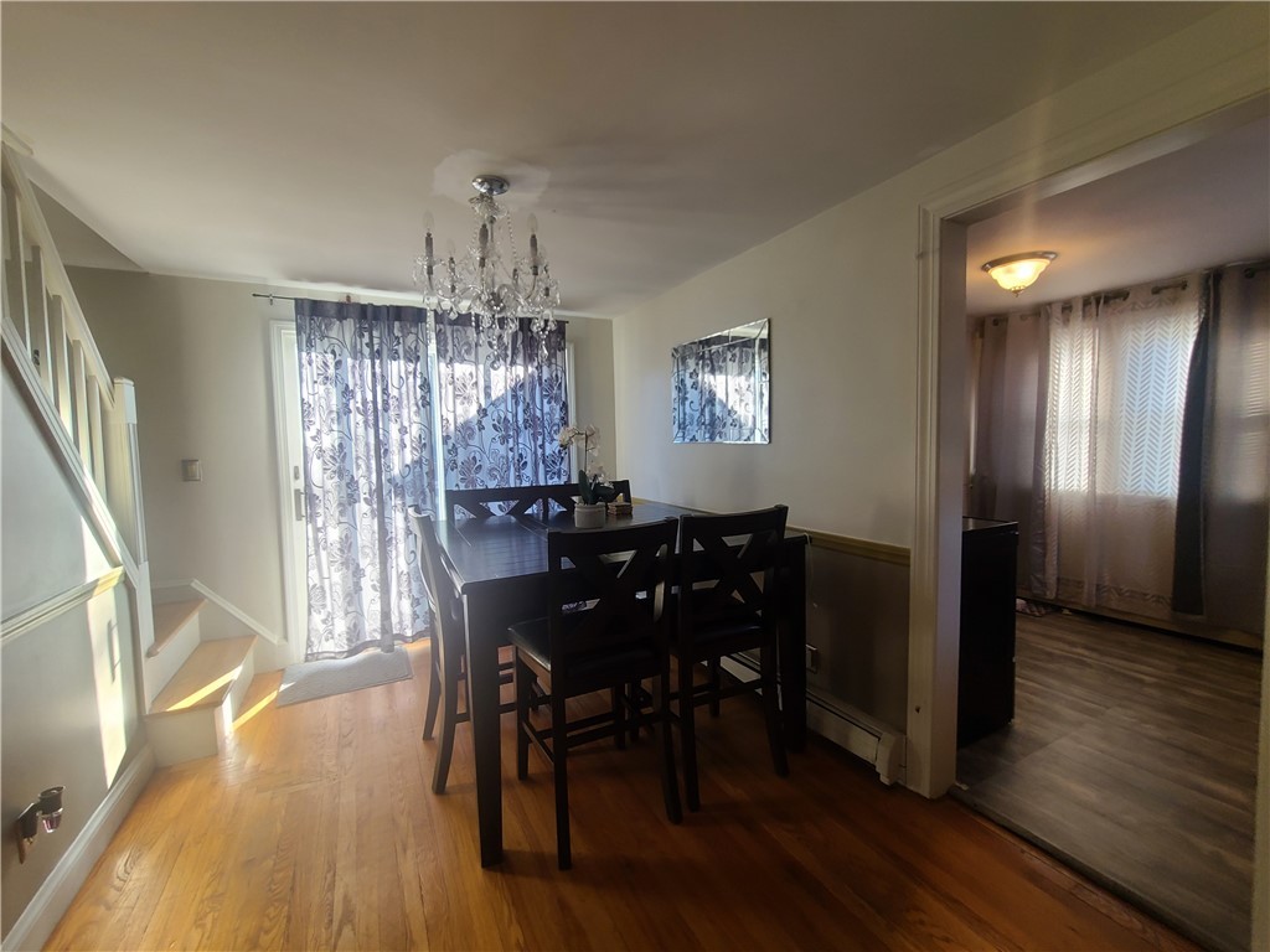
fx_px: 477
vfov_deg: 89.9
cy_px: 476
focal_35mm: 13
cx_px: 635
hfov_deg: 106.2
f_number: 2.2
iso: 80
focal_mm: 2.2
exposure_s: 1/59
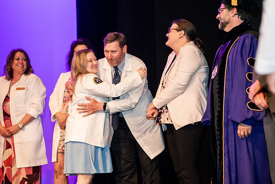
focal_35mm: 98
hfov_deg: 20.8
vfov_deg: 14.0
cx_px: 138
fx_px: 749
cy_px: 92
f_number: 3.5
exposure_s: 1/200
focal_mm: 98
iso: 3200
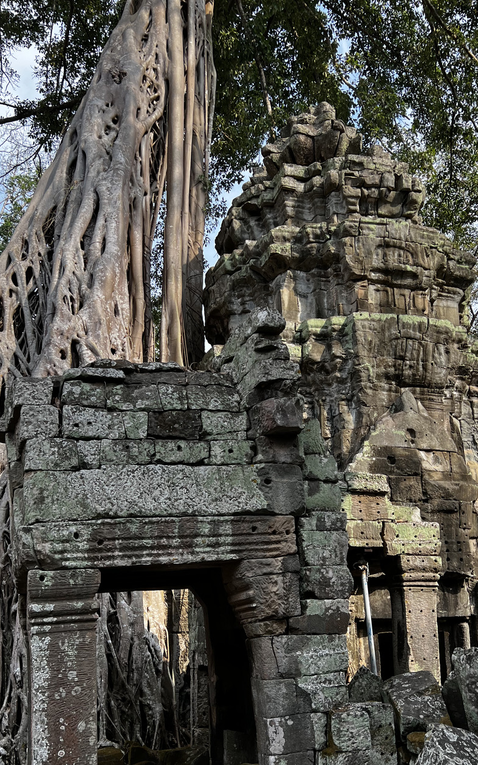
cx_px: 263
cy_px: 452
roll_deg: +1.5
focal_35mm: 35
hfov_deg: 36.2
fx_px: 730
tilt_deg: +15.8
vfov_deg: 55.0
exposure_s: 1/924
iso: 50
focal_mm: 5.7
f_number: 1.5
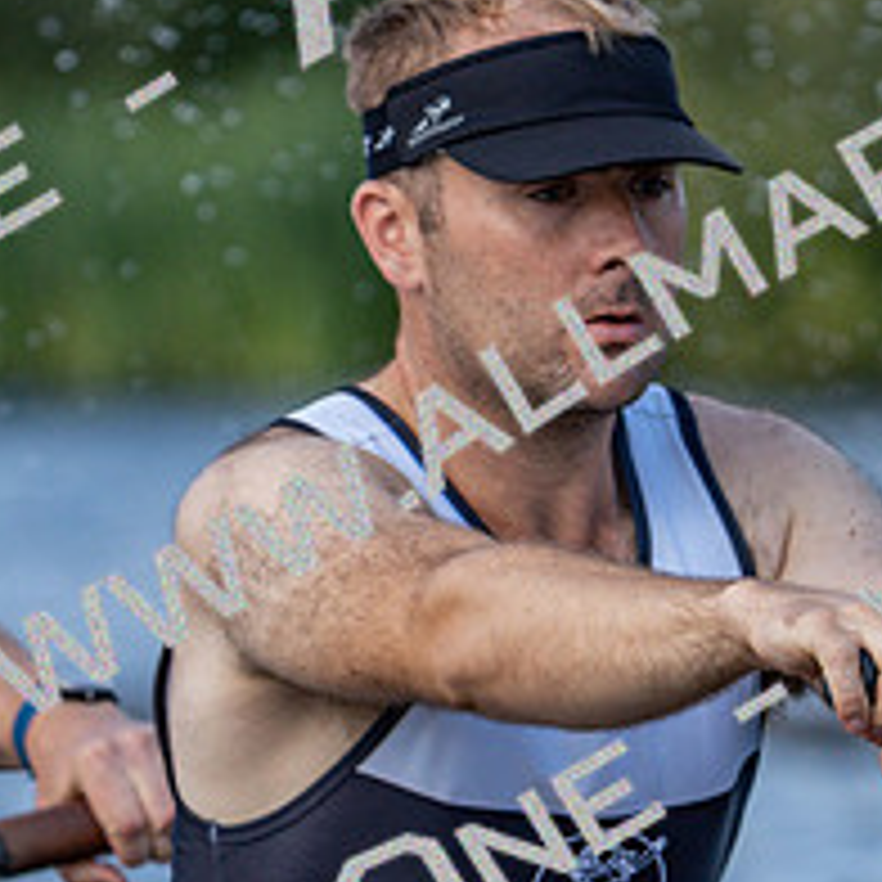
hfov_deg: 2.0
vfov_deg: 2.0
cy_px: 727
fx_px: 25195
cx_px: 531
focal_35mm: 874
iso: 400
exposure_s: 1/1600
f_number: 6.3
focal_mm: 347
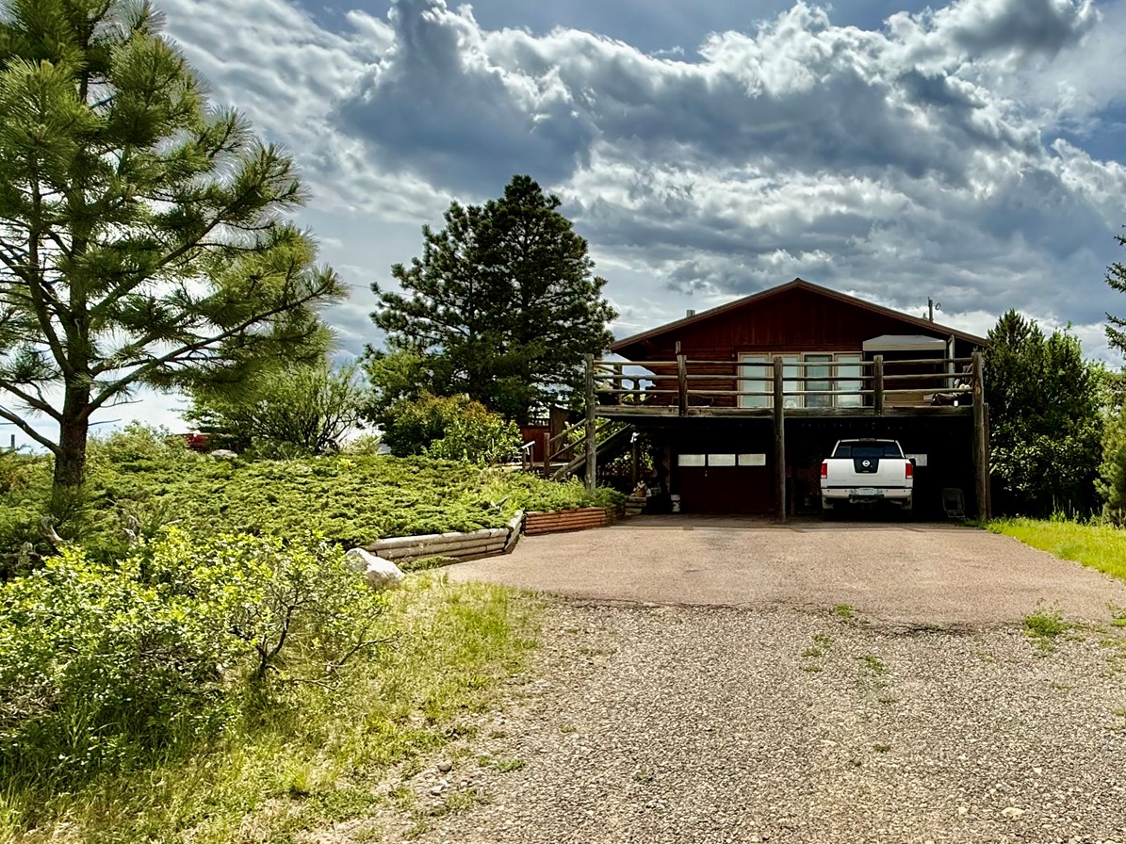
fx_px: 781
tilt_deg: +2.5
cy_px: 457
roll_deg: +0.4
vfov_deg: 56.7
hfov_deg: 67.2
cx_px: 841
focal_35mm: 24
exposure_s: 1/3289
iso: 50
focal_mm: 2.22
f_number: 2.2
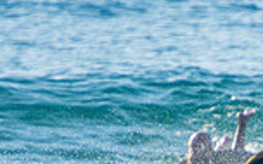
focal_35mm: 2159
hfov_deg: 1.0
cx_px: 330
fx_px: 15475
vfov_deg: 0.6
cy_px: 282
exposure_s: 1/1250
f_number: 5.6
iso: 200
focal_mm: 370
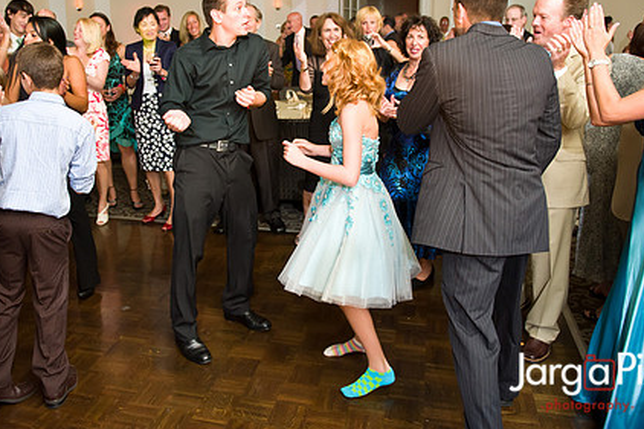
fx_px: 590
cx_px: 275
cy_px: 139
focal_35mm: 33
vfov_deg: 39.4
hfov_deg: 57.0
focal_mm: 24
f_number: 3.2
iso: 1600
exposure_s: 1/125
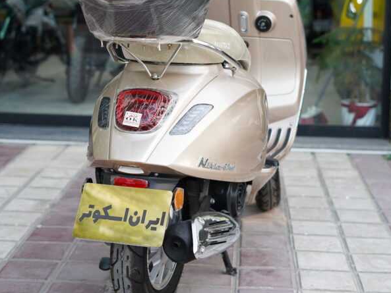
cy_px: 48
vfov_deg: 19.9
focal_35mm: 73
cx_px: 196
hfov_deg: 26.7
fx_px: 825
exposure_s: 1/400
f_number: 2.8
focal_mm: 50
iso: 200
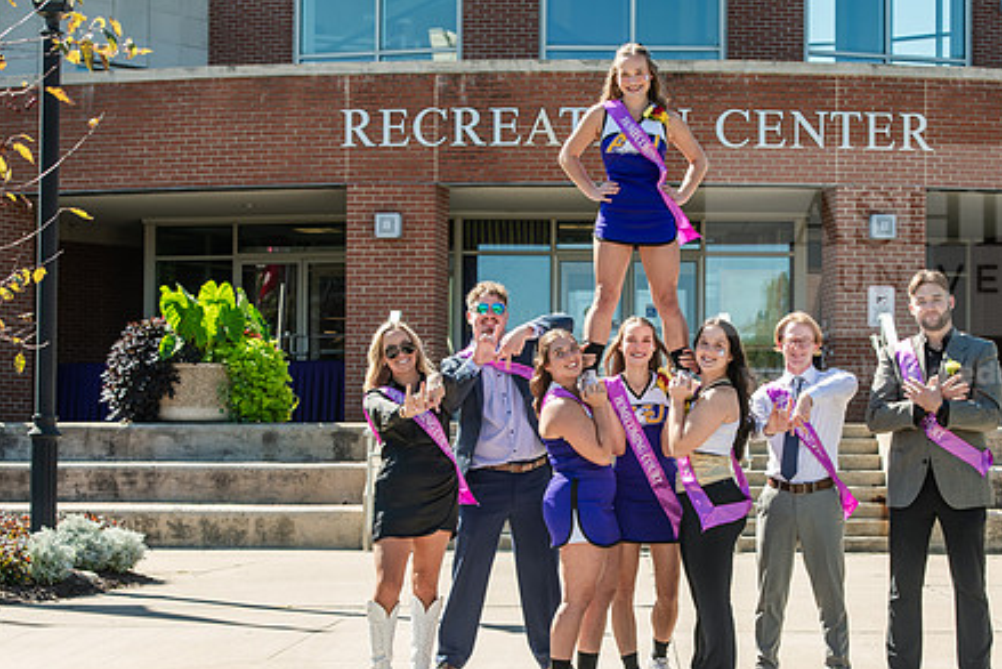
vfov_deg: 13.8
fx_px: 2756
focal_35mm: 99
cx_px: 637
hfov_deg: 20.6
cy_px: 421
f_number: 7.1
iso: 250
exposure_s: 1/320
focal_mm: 75
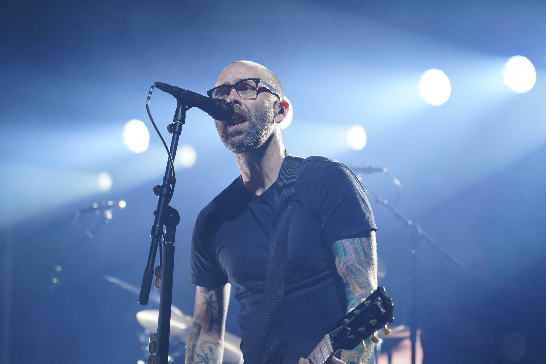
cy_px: 182
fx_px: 1592
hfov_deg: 19.5
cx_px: 273
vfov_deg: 13.0
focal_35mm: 105
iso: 500
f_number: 4
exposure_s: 1/160
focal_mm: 105
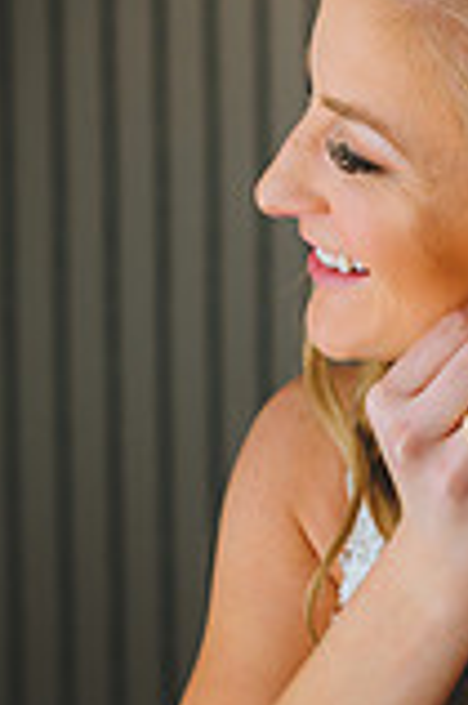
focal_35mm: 142
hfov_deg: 9.5
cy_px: 451
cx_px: 537
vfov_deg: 14.4
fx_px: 2775
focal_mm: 50
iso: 250
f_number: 3.5
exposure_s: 1/250
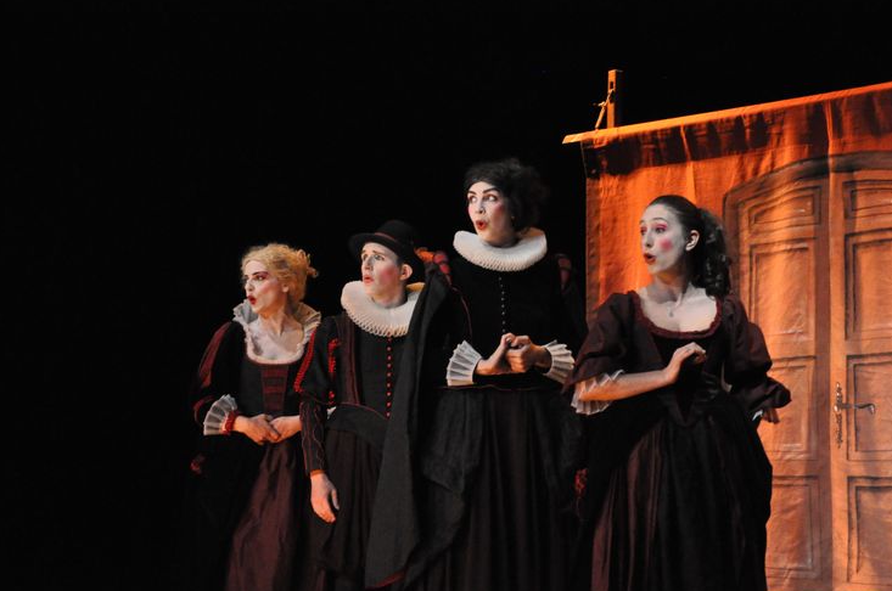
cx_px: 453
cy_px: 286
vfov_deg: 14.3
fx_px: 2350
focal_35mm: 95
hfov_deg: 21.5
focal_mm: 58
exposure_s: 1/60
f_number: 5
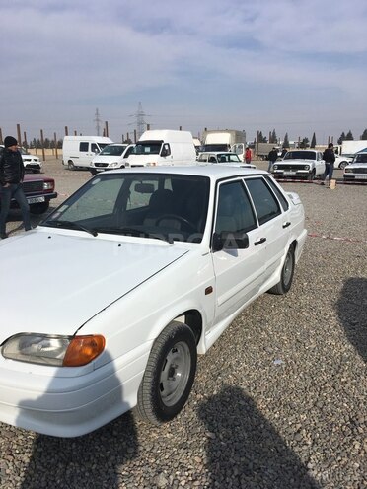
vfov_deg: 61.7
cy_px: 244
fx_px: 410
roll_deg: +0.6
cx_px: 184
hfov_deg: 48.2
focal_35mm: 29
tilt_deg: -14.6
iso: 25
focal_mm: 4.15
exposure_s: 1/2959
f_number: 2.2
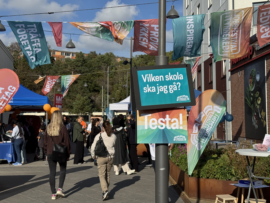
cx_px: 135
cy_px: 102
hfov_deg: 39.7
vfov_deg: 30.3
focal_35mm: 48
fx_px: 374
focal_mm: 6.76
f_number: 1.78
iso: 64
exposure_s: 1/10526
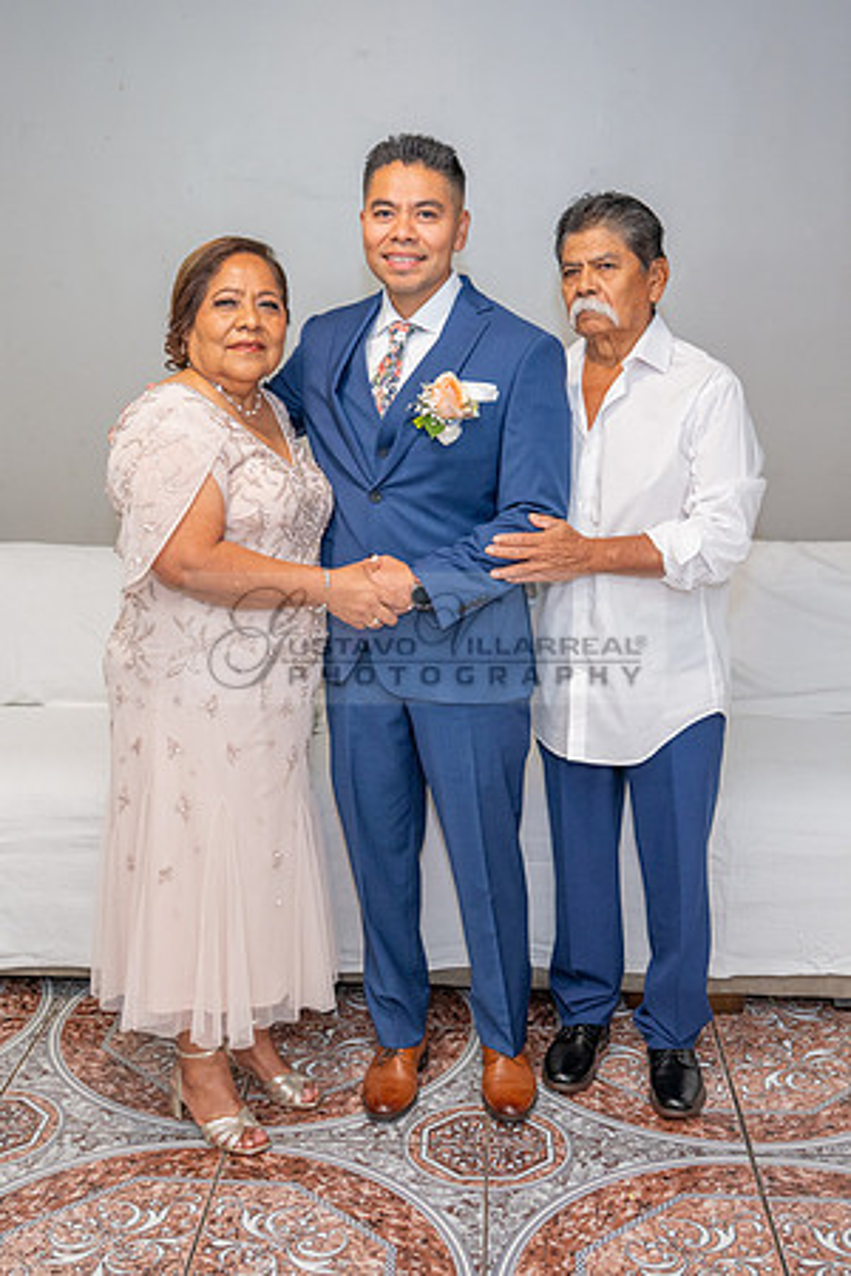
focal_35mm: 44
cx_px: 383
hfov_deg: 30.3
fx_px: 1569
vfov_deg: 44.3
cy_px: 638
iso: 640
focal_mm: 29.5
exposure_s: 1/125
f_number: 3.2
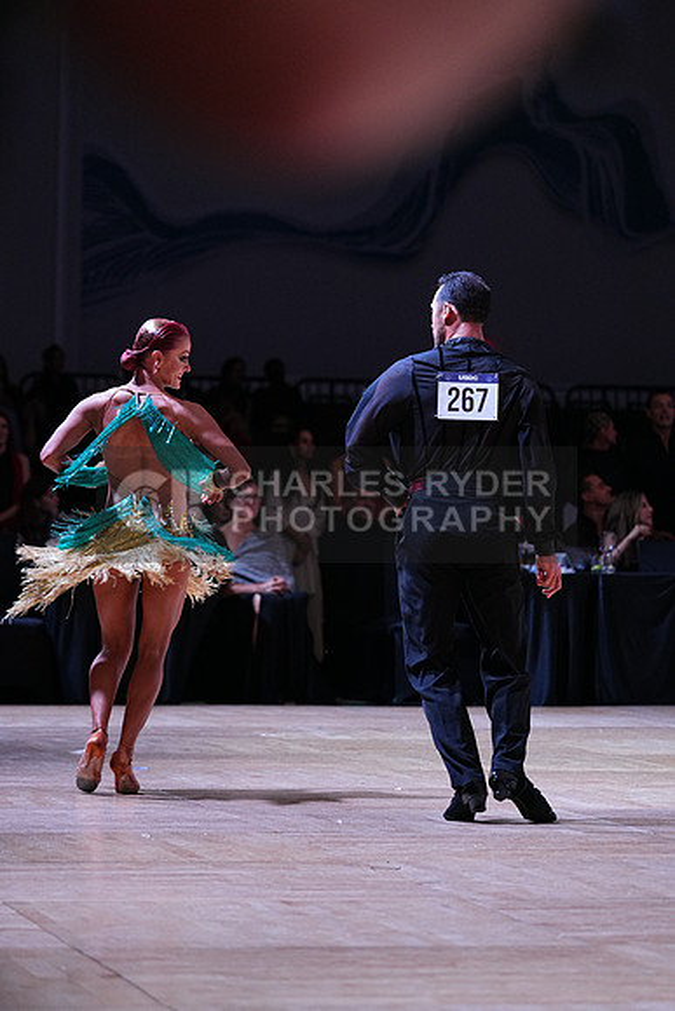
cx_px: 338
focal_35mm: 153
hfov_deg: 9.0
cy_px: 506
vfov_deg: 13.4
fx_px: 4300
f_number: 4
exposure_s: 1/500
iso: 2000
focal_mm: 153
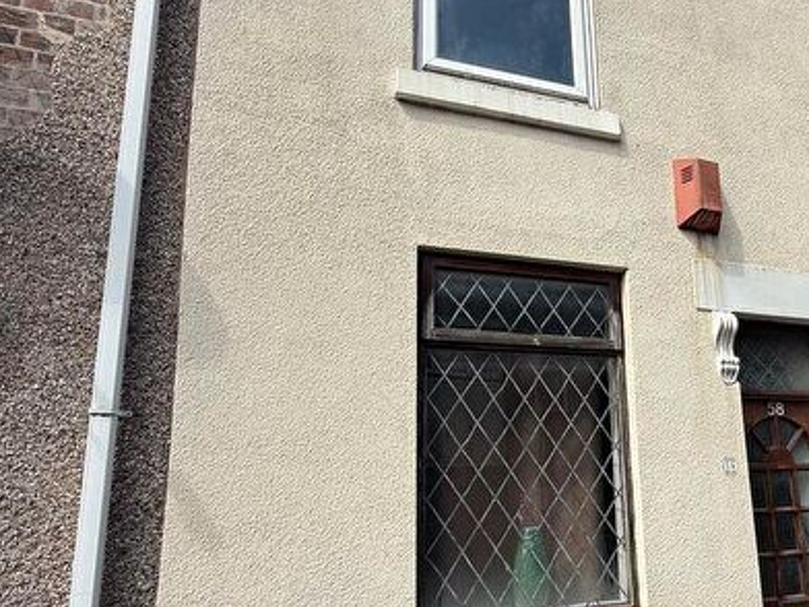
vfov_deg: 54.2
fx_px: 584
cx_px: 559
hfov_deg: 66.9
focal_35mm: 25
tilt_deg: +12.4
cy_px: 385
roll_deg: +0.8
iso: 50
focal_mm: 2.22
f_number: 2.2
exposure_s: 1/1848
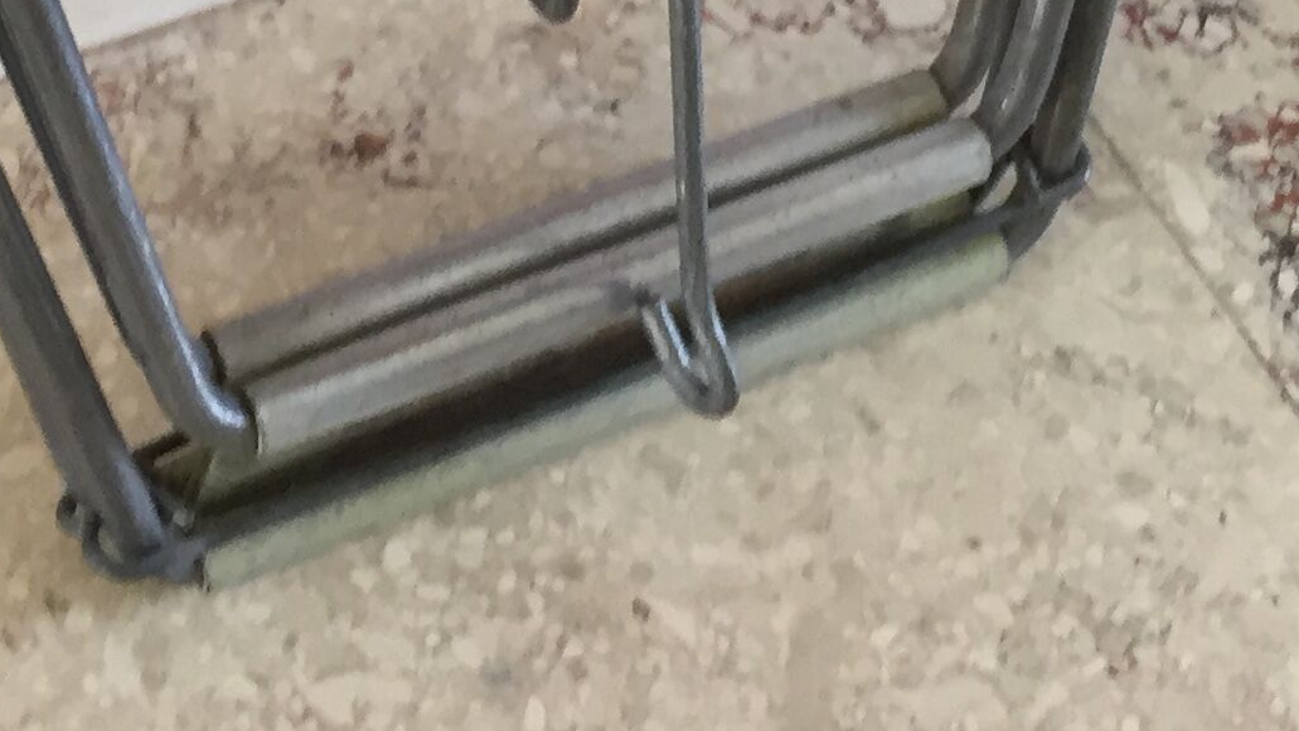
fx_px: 3445
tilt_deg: -38.4
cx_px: 324
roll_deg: -5.1
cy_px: -790
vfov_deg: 10.9
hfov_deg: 21.2
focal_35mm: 100
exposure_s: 1/33
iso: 100
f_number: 2.2
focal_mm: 4.15
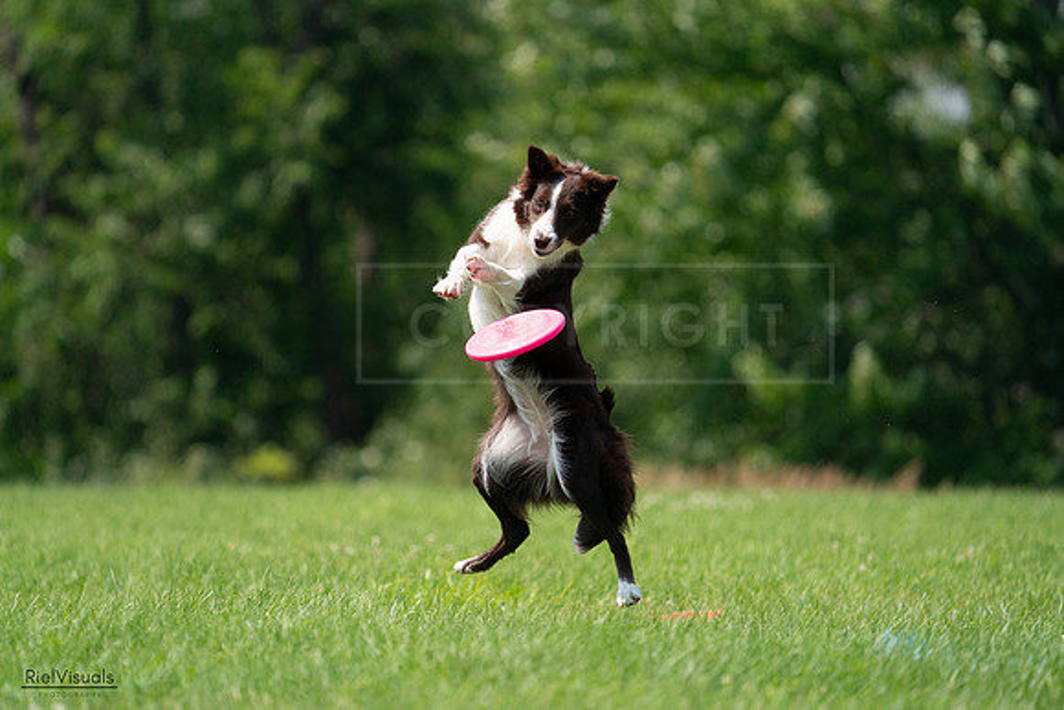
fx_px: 12800
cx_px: 532
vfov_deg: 3.2
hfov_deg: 4.8
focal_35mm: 433
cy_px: 355
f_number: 6.3
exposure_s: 1/4000
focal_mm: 433
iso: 1250
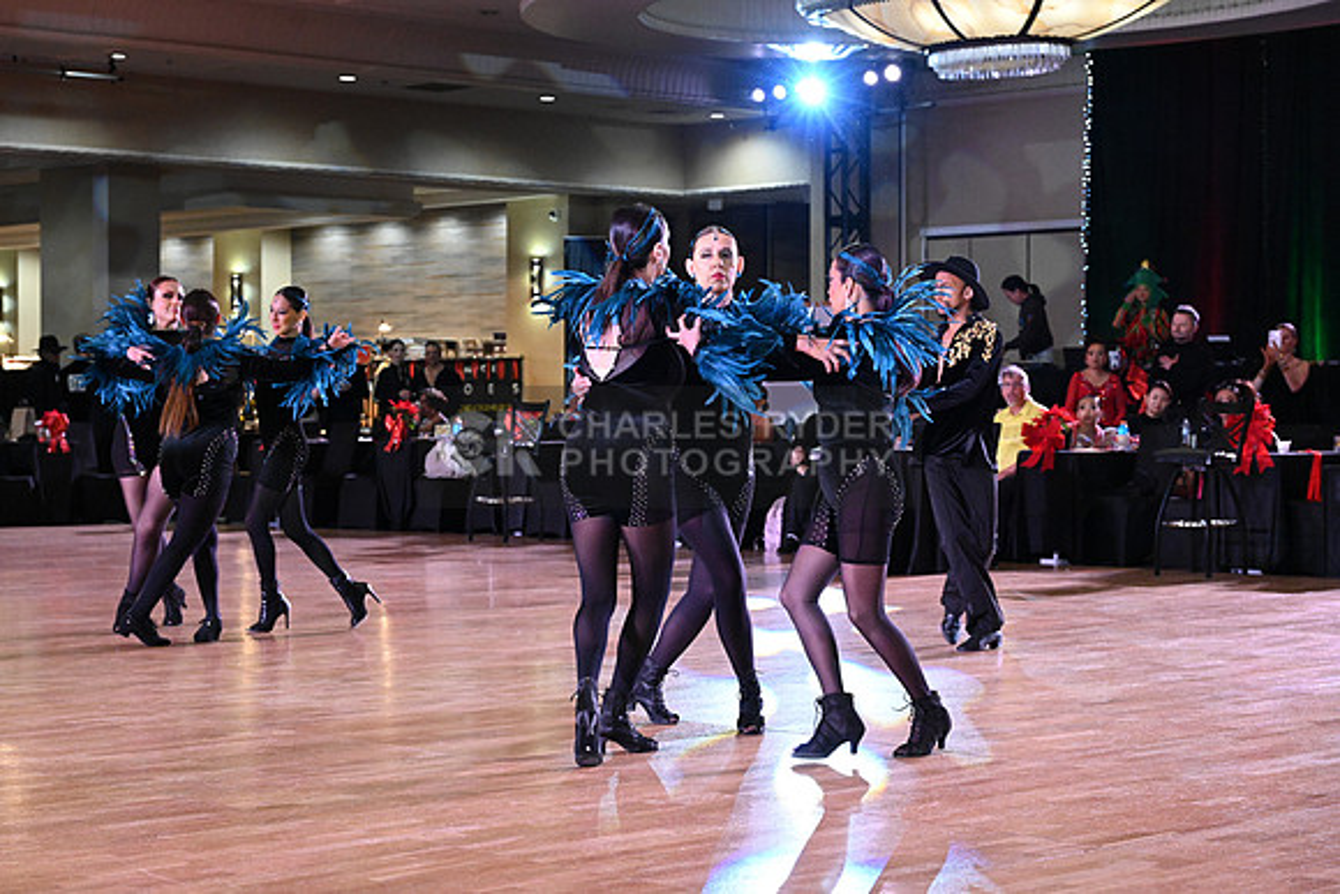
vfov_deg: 19.5
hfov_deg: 28.8
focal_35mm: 70
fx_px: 2606
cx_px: 670
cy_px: 447
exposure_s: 1/320
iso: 6400
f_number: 5.6
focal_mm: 70
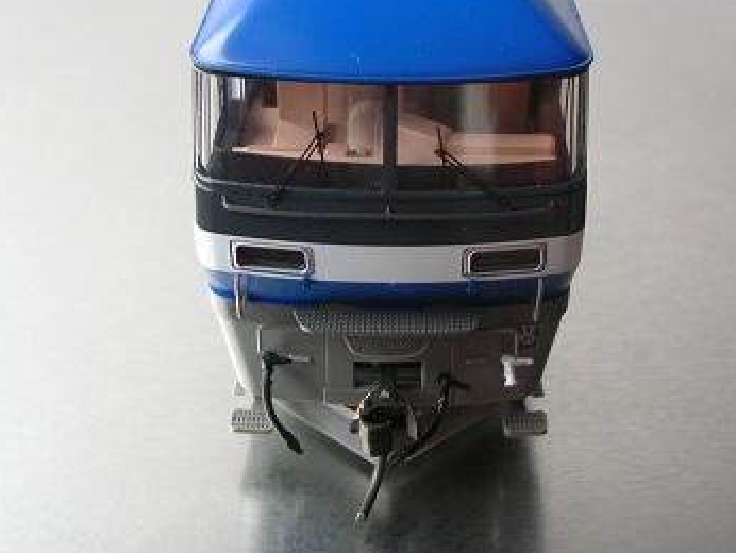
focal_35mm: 50
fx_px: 1064
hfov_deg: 38.1
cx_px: 414
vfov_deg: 28.8
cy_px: 163
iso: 50
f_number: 2.8
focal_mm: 5.8
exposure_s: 1/41
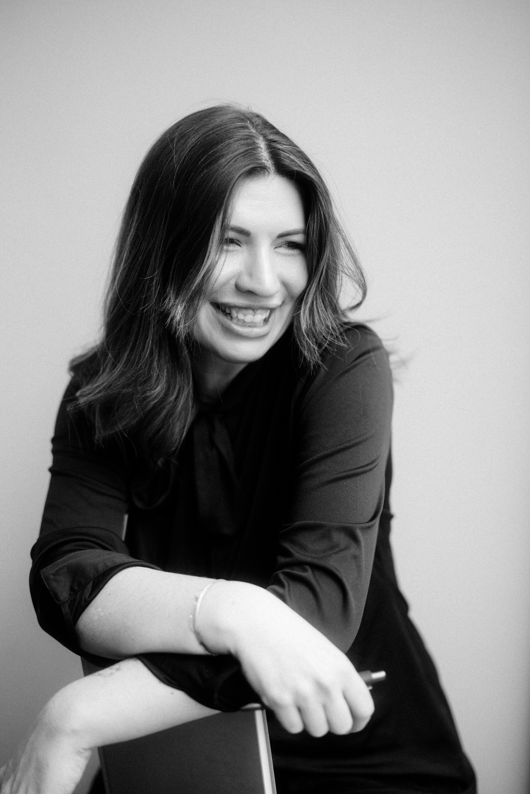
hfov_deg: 27.0
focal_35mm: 50
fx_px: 1104
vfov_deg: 39.6
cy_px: 397
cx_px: 265
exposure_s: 1/500
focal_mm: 50
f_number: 1.4
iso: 400
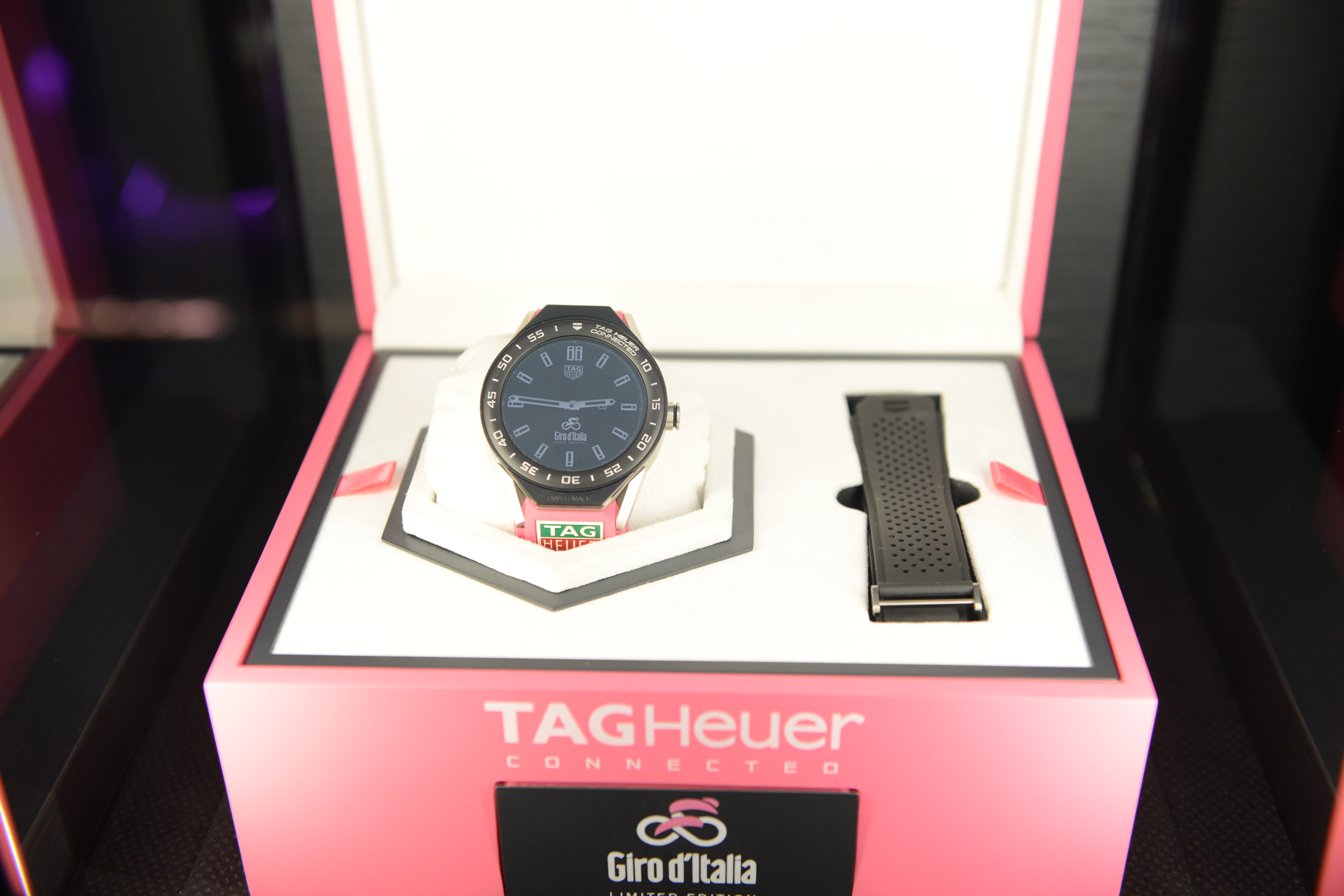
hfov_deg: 46.4
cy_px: 448
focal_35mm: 42
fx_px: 1568
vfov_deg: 31.9
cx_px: 672
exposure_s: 1/250
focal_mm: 42
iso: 1250
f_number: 3.5
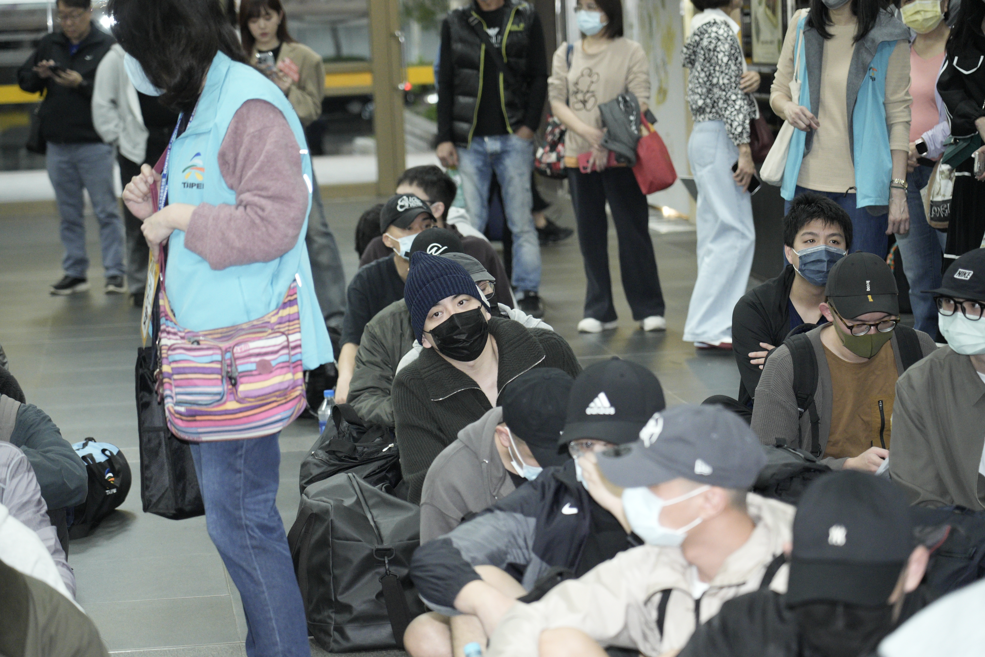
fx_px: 2873
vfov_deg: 13.0
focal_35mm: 105
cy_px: 328
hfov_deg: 19.5
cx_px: 492
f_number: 4
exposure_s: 1/200
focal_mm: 105
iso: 6400
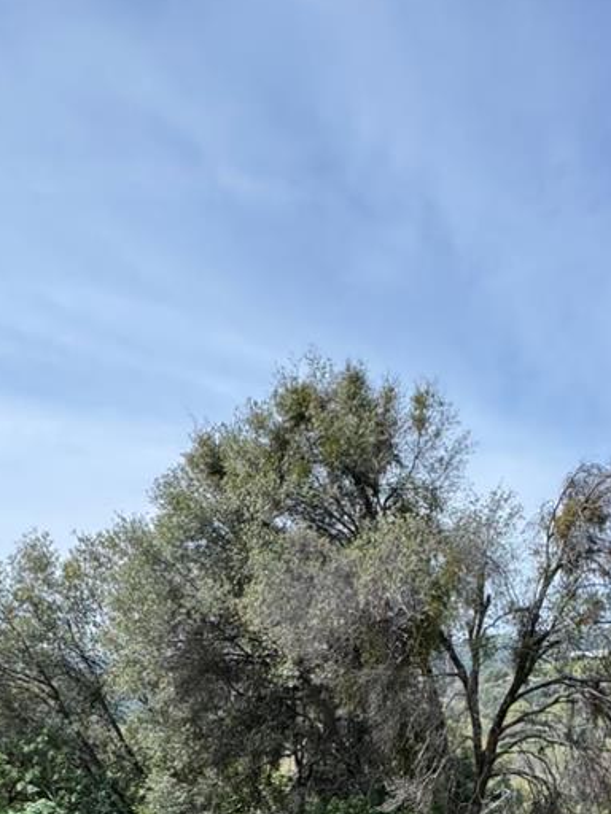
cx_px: 400
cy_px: 952
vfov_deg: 36.5
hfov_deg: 34.9
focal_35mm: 41
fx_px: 965
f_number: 2.2
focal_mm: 2.22
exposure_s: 1/849
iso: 40
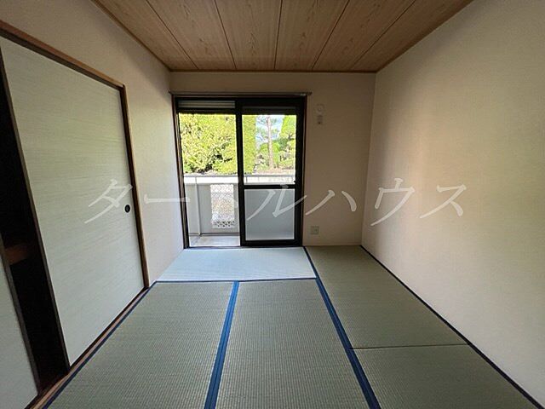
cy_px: 204
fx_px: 205
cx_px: 272
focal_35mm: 13
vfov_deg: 89.9
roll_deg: +0.1
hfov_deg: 106.2
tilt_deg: -10.6
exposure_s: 1/99
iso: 32
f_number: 1.8
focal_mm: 1.57
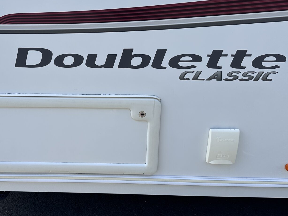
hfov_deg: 46.3
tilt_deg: -21.7
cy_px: 87
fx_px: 333
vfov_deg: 35.8
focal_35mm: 40
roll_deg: +0.6
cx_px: 105
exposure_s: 1/2469
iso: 80
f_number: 1.78
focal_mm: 6.86
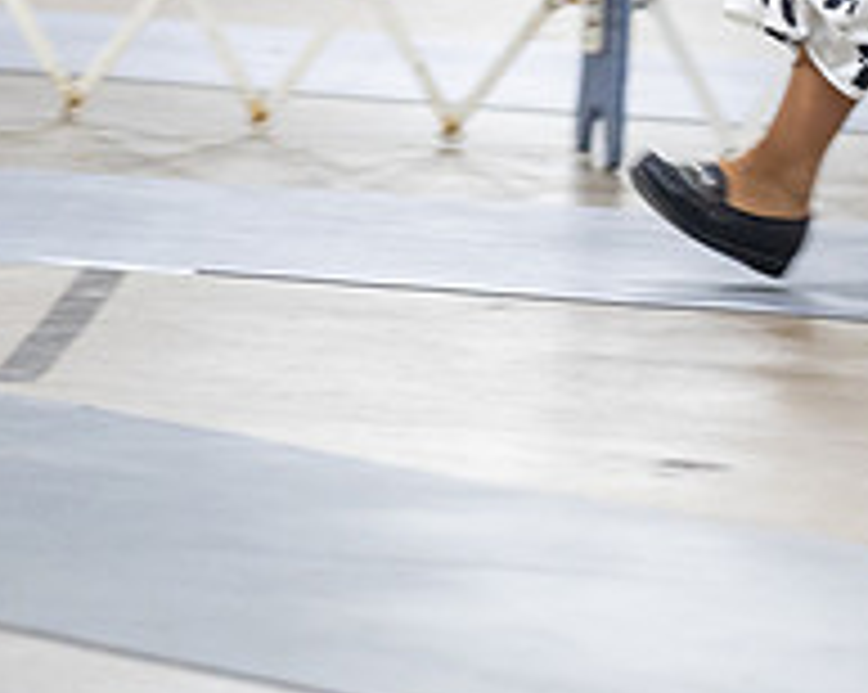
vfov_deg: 3.4
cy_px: -207
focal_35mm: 450
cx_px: 870
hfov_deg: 4.3
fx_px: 11549
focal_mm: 137
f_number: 2.8
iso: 2000
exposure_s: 1/160
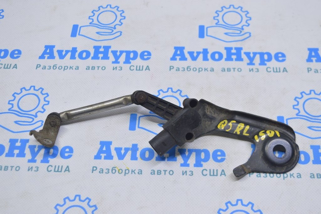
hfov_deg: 38.9
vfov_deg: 26.4
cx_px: 160
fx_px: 454
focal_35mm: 51
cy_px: 107
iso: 400
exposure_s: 1/25
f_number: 5.6
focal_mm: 34
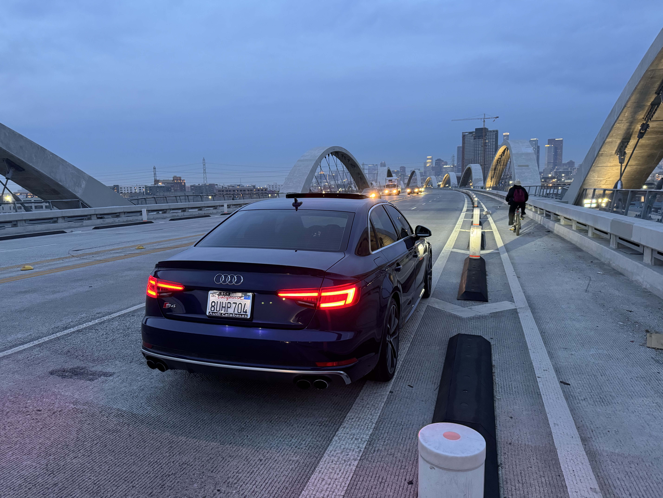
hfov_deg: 71.6
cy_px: 249
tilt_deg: -7.1
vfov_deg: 56.8
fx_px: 460
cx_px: 332
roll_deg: +1.8
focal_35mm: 24
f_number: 1.78
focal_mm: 6.86
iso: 640
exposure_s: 1/60
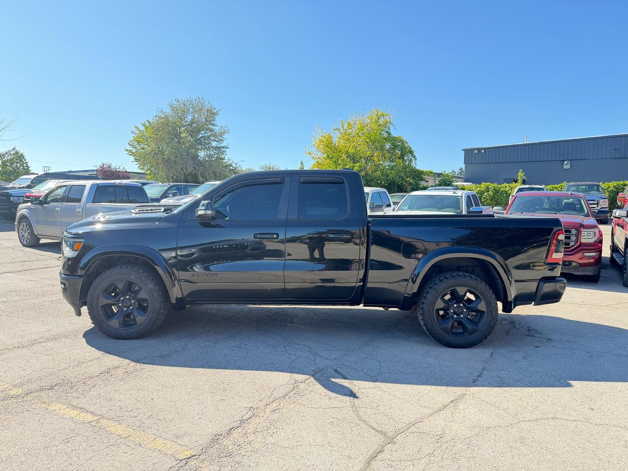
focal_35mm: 24
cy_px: 236
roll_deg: -0.5
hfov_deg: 71.6
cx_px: 314
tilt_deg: -4.6
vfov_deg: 56.8
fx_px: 435
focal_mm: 6.76
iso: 100
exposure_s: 1/612
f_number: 1.78
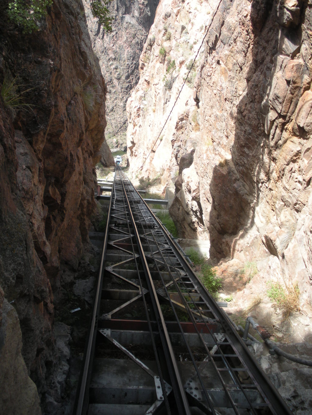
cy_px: 208
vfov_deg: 51.4
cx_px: 156
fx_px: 433
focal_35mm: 36
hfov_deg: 39.7
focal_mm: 6.3
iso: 64
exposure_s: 1/200
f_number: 3.5
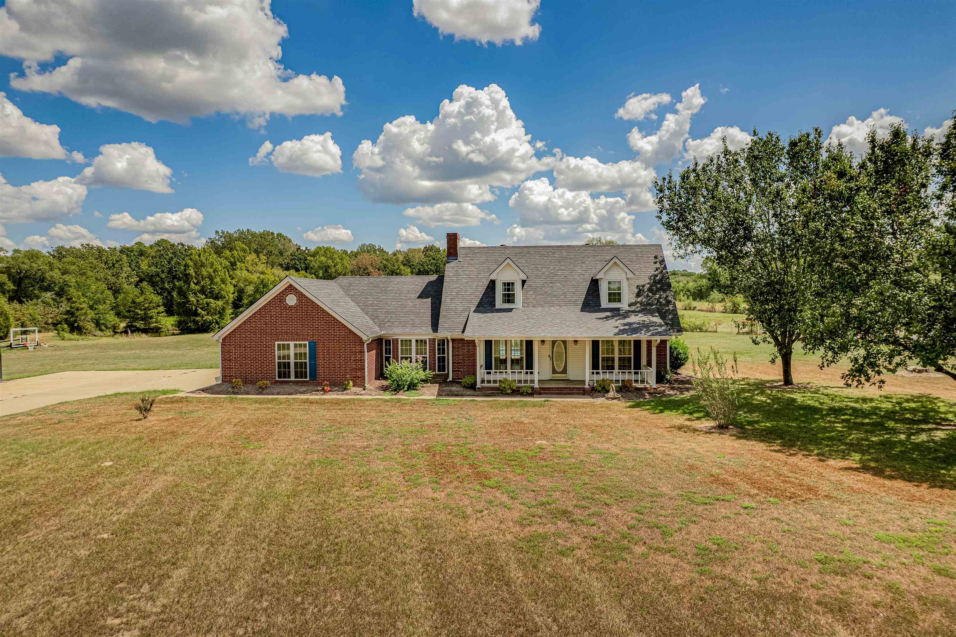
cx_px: 478
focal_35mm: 22
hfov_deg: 78.6
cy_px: 318
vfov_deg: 57.2
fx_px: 584
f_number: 2.8
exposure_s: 1/2500
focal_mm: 8.38
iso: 100
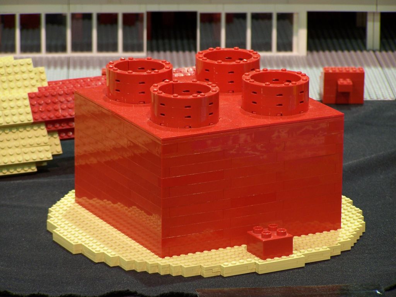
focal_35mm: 209
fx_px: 2391
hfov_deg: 9.5
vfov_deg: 7.1
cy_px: 148
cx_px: 198
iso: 80
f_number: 3.2
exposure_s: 1/3
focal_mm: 34.6
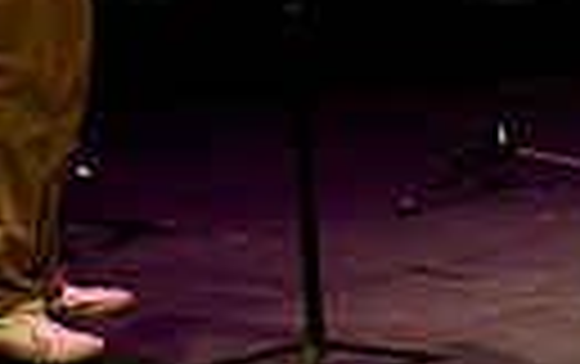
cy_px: -315
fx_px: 5350
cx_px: 1012
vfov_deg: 3.9
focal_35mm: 338
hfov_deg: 6.1
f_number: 4
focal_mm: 74
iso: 12800
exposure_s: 1/250
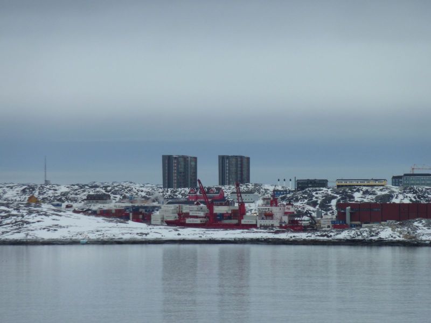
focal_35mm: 300
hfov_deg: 6.6
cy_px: 162
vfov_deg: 5.0
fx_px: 3735
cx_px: 216
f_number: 4.9
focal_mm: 49.2
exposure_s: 1/125
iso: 80
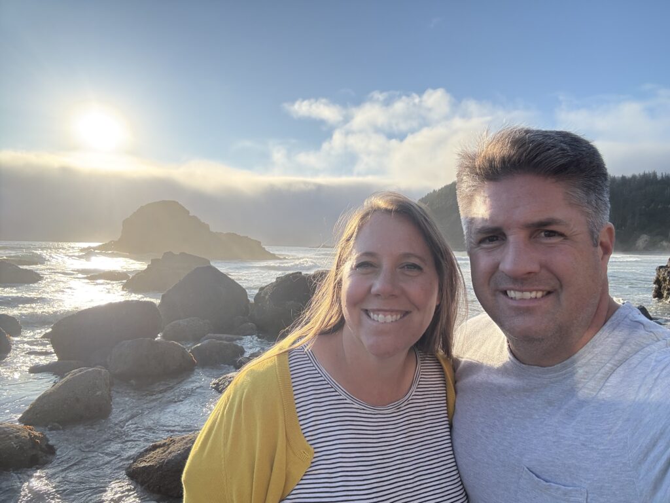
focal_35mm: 23
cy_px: 252
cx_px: 335
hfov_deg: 73.9
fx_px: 445
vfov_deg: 58.9
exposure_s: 1/831
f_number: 1.9
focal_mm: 2.69
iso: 40
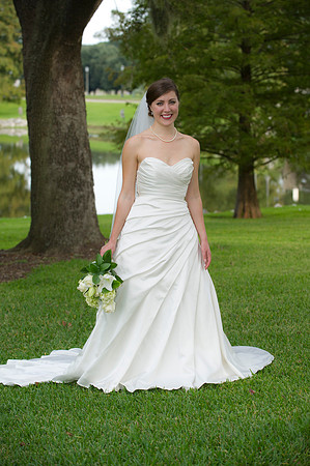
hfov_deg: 13.9
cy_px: 233
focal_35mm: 98
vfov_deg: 20.8
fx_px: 1269
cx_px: 155
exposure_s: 1/250
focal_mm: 98
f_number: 4
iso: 320
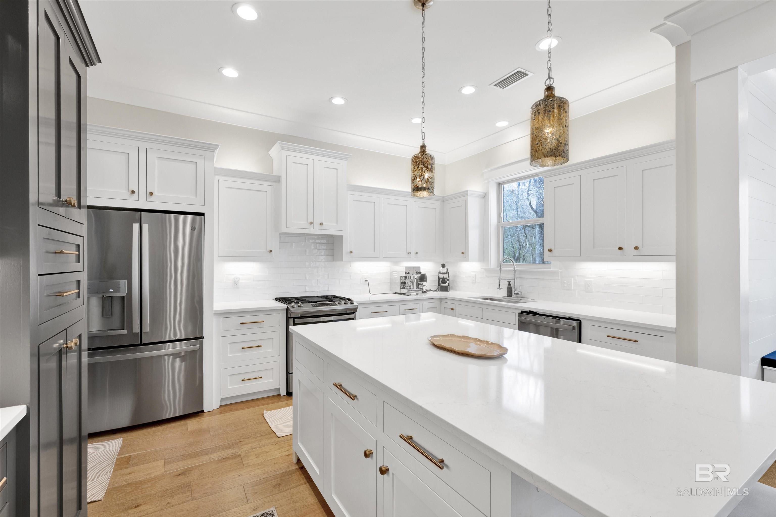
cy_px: 258
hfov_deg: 98.5
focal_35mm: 16
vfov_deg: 75.5
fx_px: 334
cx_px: 388
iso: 400
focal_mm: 15.5
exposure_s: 1/10
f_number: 11
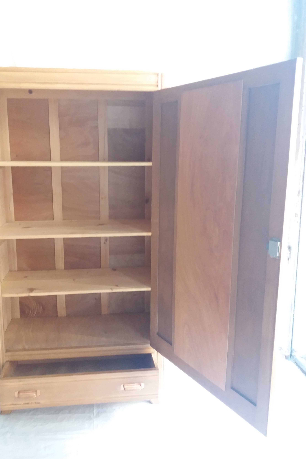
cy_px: 227
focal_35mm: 30
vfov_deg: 61.9
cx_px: 135
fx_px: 383
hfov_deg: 43.5
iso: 160
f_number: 1.9
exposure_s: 1/25
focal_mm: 3.7
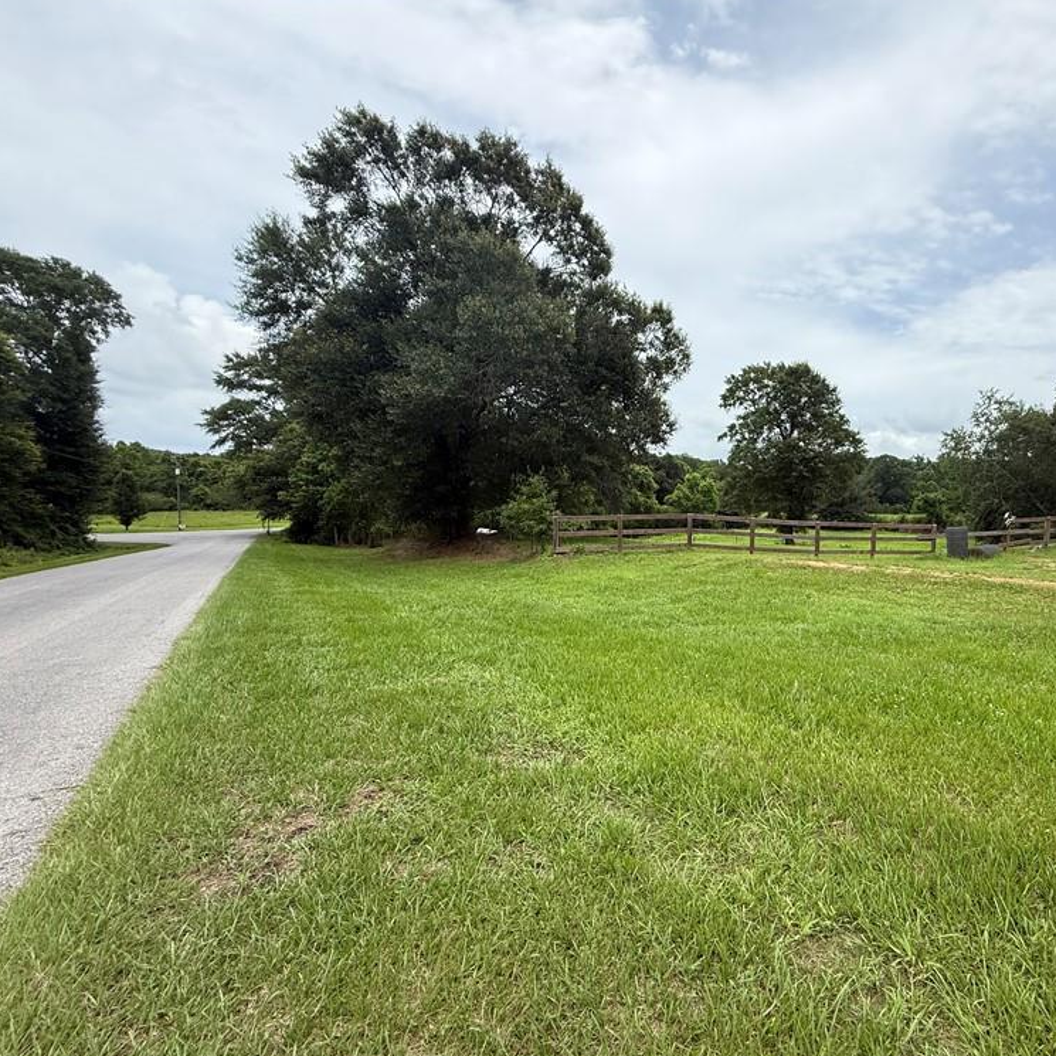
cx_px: 676
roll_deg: -0.9
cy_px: 533
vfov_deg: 84.0
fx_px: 587
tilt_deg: -3.0
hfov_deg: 82.0
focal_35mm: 17
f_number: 2.2
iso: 64
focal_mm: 2.22
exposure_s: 1/1285
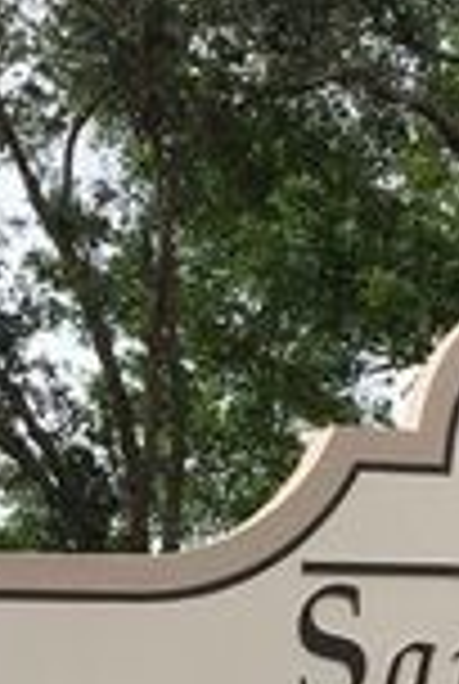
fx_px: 2513
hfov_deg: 10.0
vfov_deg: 14.6
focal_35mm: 132
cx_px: 729
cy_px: 970
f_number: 2.2
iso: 32
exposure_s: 1/1068
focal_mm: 4.15
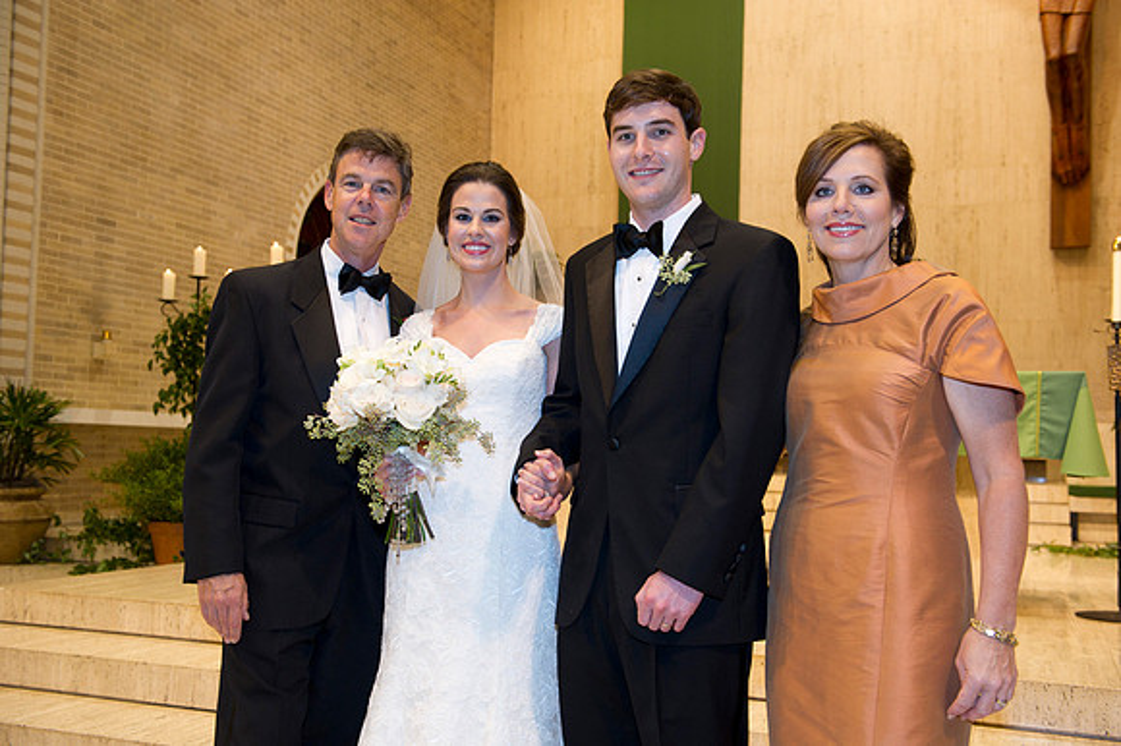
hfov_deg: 50.7
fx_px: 1183
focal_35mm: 38
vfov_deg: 35.0
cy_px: 373
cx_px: 560
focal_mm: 38
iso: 1600
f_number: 5
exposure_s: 1/60
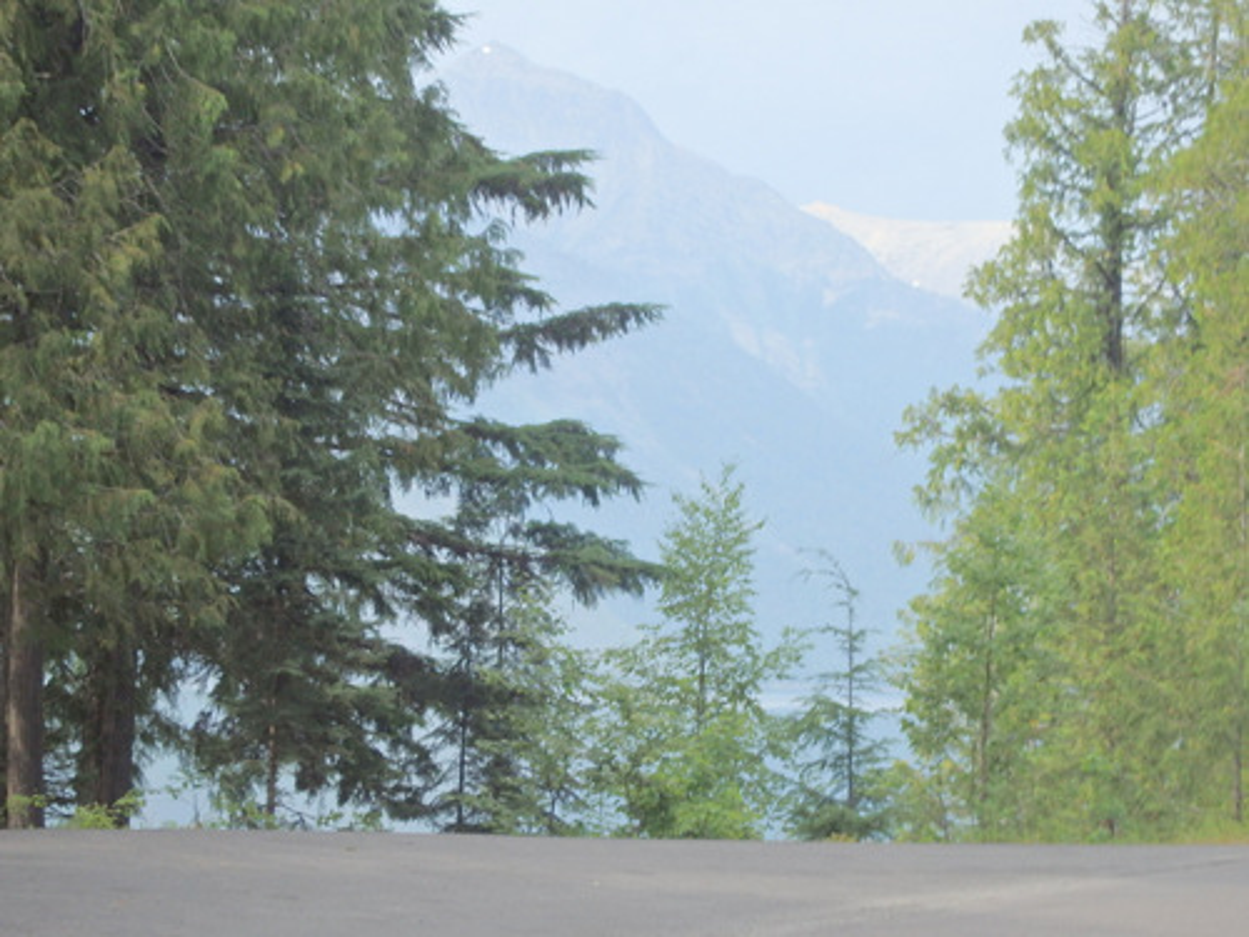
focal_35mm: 103
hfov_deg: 19.1
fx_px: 3716
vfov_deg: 14.4
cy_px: 468
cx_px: 624
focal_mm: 18.5
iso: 125
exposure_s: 1/320
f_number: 5
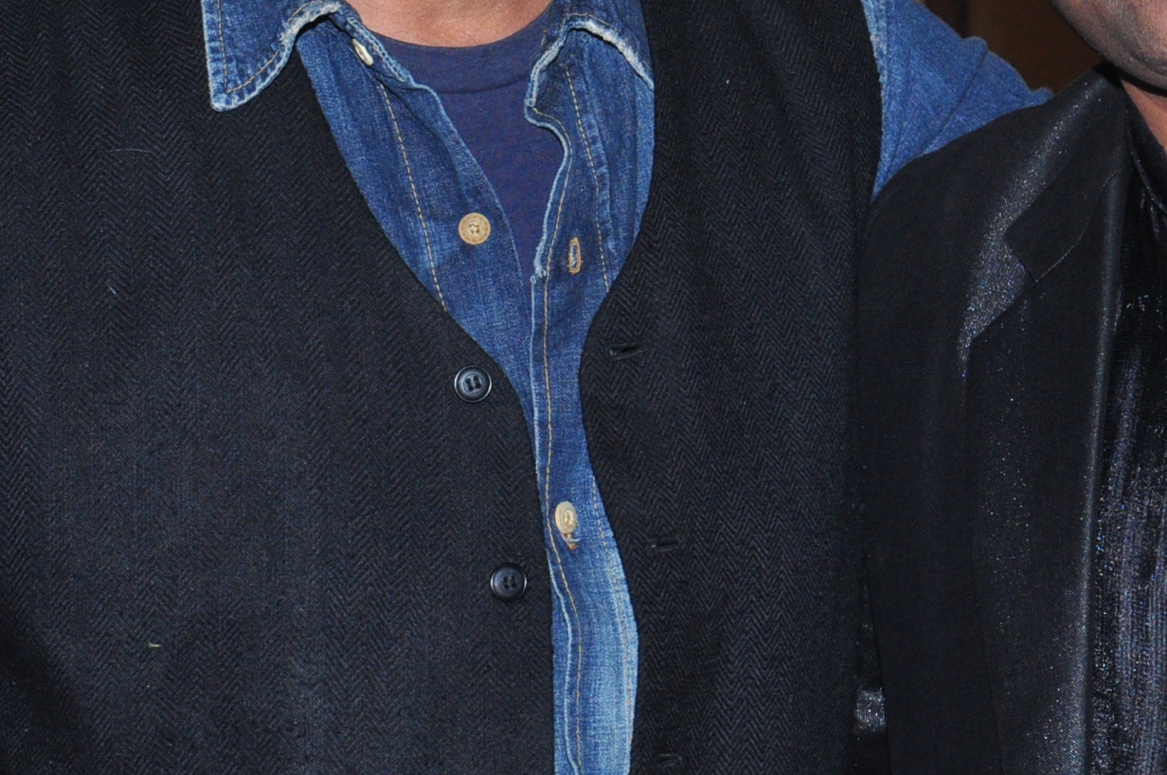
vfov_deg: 7.3
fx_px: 6086
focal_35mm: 188
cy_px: 35
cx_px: 917
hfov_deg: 10.9
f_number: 8
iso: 640
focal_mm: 48
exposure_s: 1/125
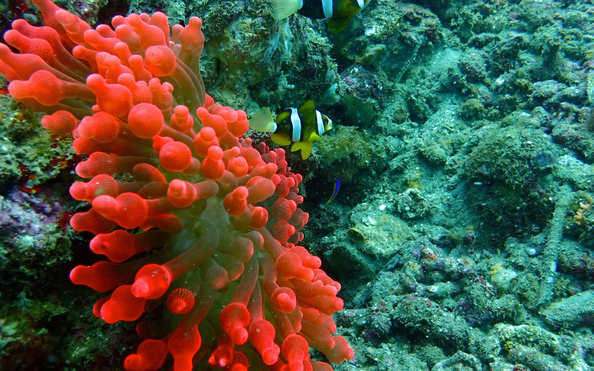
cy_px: 191
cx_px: 298
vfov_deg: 37.3
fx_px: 550
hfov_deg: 56.7
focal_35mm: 34
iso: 200
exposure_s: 1/60
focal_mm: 5.87
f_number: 3.2
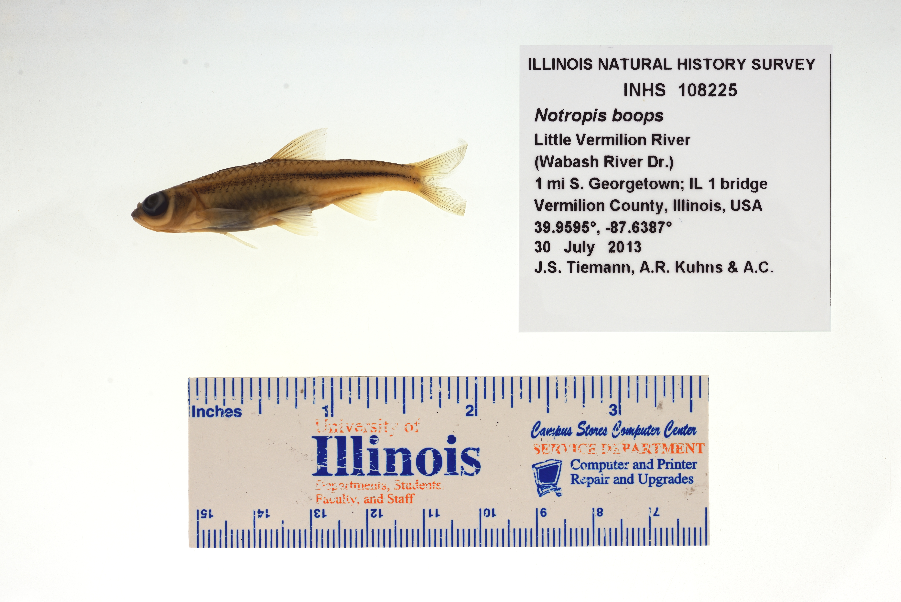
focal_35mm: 60
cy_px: 301
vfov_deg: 22.6
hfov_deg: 33.4
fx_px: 1502
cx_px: 450
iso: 100
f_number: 10
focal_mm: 60
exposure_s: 1/200
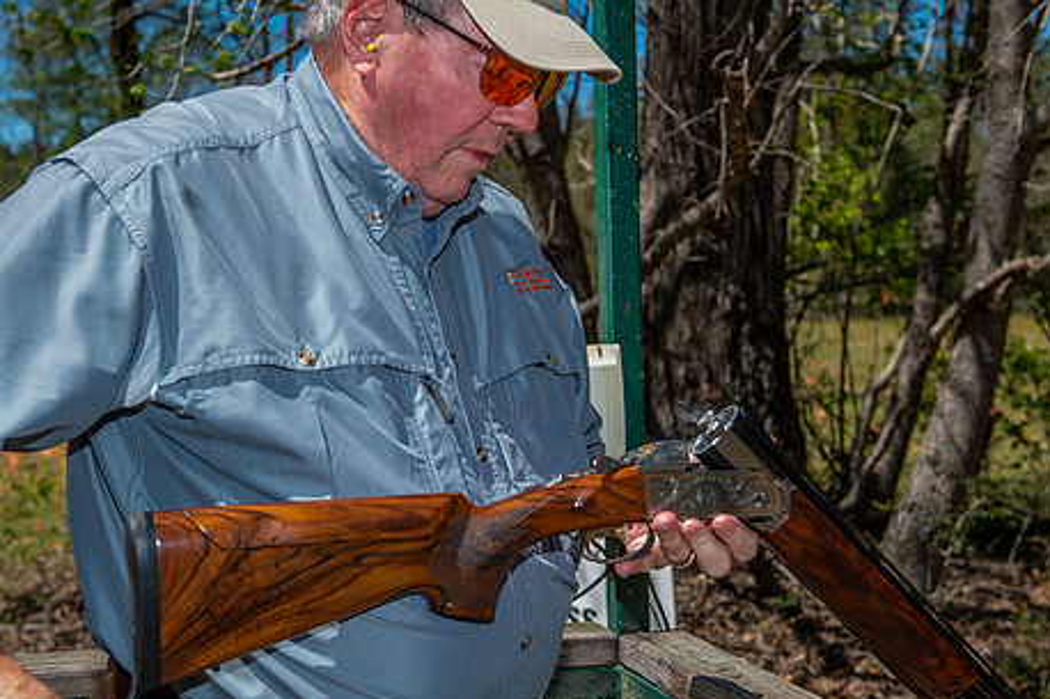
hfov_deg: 35.0
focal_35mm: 57
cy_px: 348
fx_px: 1662
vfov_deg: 23.8
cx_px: 481
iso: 50
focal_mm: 45
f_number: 5.6
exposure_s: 1/250
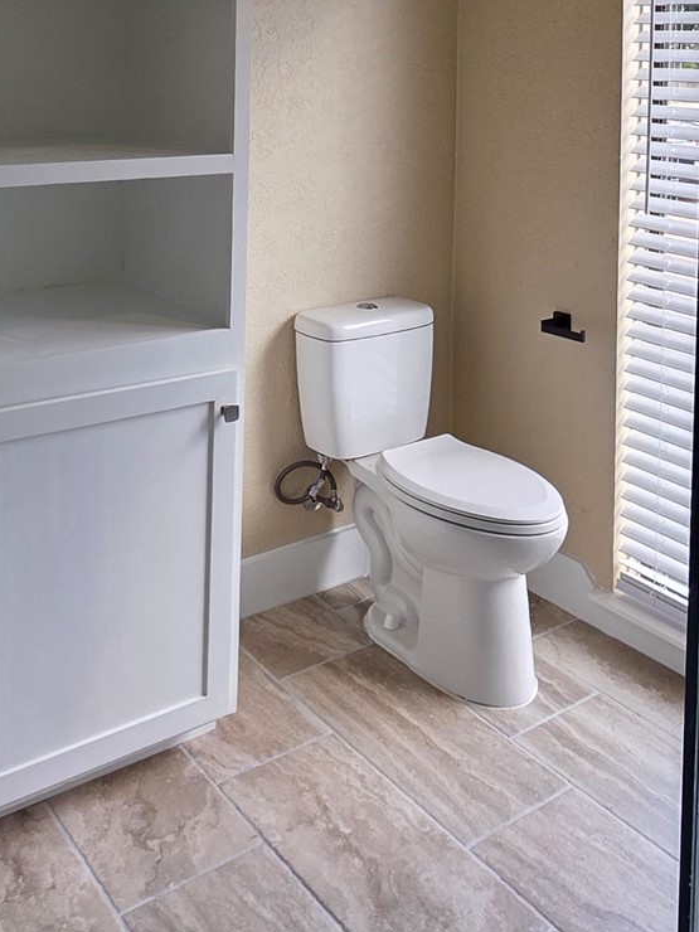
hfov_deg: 39.4
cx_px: 256
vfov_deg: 46.3
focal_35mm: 36
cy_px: 89
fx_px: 969
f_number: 1.9
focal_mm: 2.2
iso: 64
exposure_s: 1/120
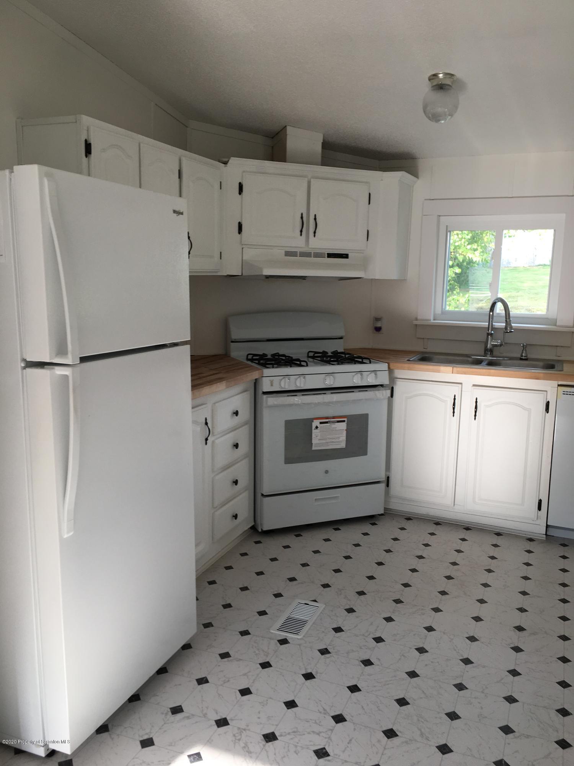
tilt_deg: -7.1
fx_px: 641
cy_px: 383
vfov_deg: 61.7
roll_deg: -1.1
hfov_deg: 48.2
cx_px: 287
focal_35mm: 29
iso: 25
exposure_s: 1/60
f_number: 2.2
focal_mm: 4.15
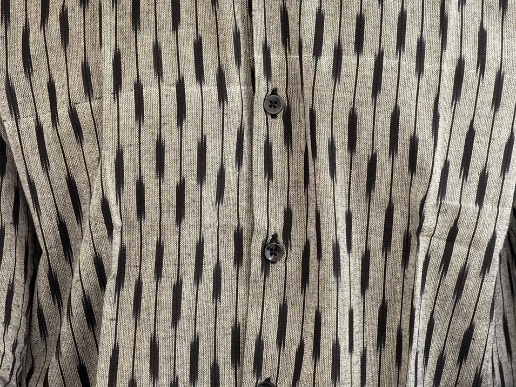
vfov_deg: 11.0
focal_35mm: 134
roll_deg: -0.9
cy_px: 309
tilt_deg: -8.5
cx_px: 258
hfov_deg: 14.7
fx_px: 1997
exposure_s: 1/163
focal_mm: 16.89
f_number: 2.8
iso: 80
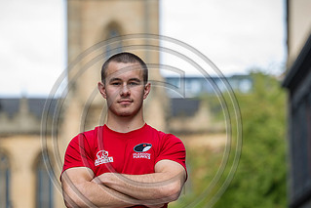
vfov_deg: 6.9
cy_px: 133
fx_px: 1728
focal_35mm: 200
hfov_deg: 10.3
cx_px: 141
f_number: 2.8
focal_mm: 110
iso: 64
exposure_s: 1/200
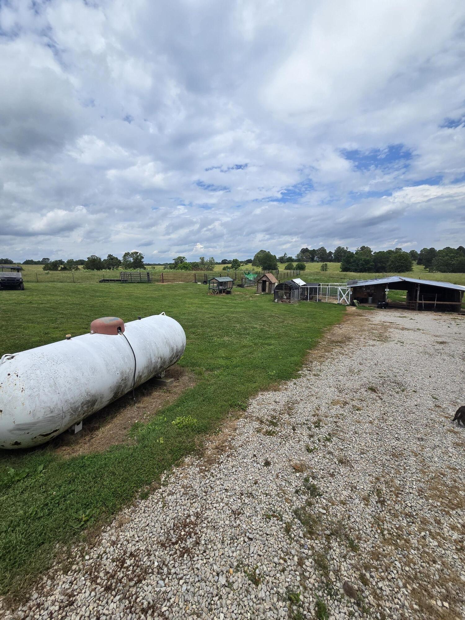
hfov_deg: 89.9
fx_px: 233
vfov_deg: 106.2
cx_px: 232
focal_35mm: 13
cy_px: 310
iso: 50
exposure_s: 1/4268
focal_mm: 2.2
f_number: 2.2
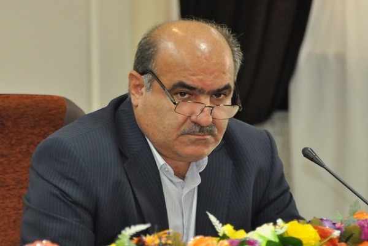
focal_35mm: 345
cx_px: 184
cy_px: 123
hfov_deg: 6.0
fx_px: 3526
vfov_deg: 4.0
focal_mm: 230
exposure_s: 1/60
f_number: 5.6
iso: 2000
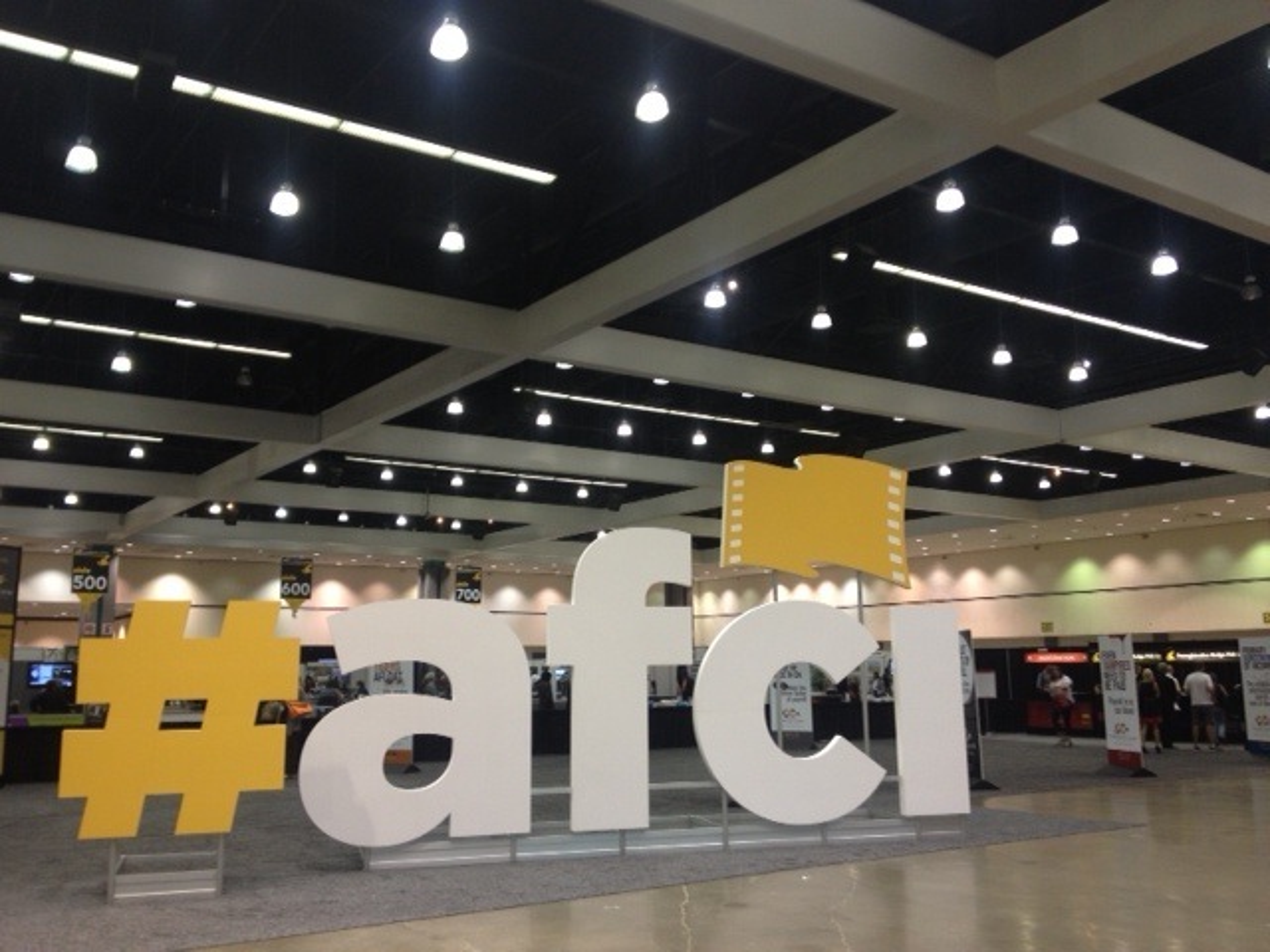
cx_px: 635
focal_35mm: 35
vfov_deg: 40.7
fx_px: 1284
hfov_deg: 52.6
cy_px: 476
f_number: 2.4
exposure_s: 1/20
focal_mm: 4.28
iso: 80
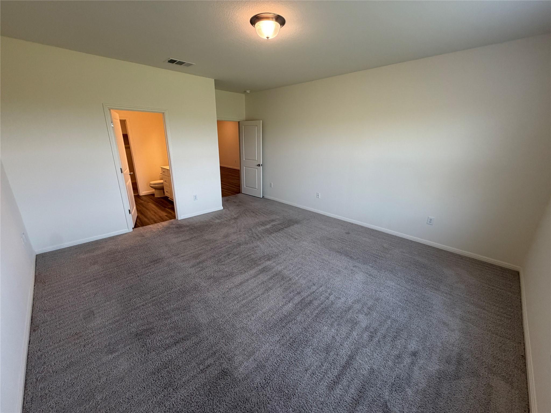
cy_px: 206
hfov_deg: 102.1
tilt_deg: -18.4
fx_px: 223
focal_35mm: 14
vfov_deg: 85.7
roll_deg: +0.7
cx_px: 276
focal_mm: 2.22
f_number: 2.2
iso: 250
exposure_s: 1/120
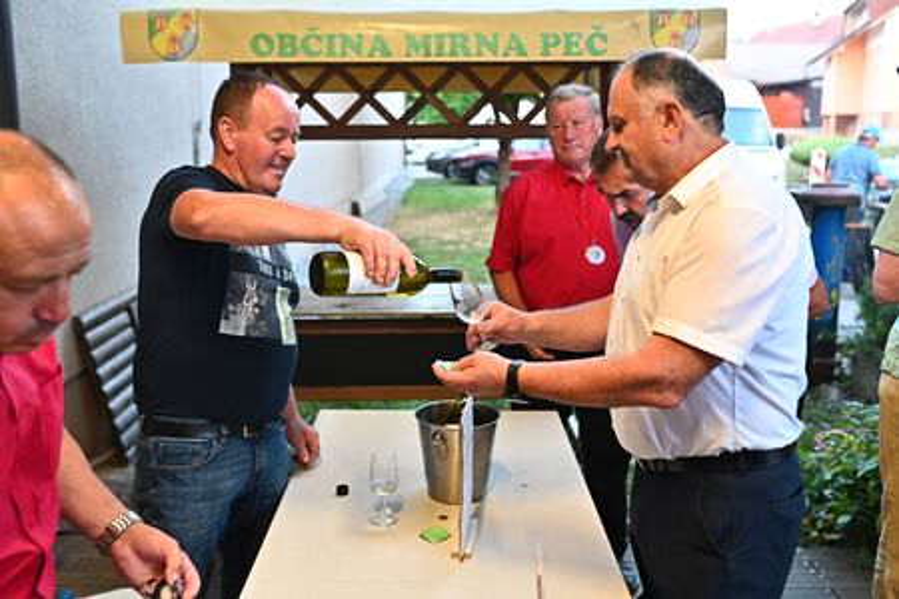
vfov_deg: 37.9
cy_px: 300
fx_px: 874
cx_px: 450
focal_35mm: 35
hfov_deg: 54.4
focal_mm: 35
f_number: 3.2
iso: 2000
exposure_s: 1/250
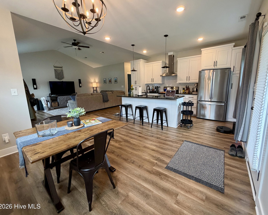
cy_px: 106
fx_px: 119
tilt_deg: -7.5
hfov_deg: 96.7
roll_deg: +1.0
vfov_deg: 84.0
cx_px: 140
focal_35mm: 15
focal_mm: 2.22
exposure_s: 1/60
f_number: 2.2
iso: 250
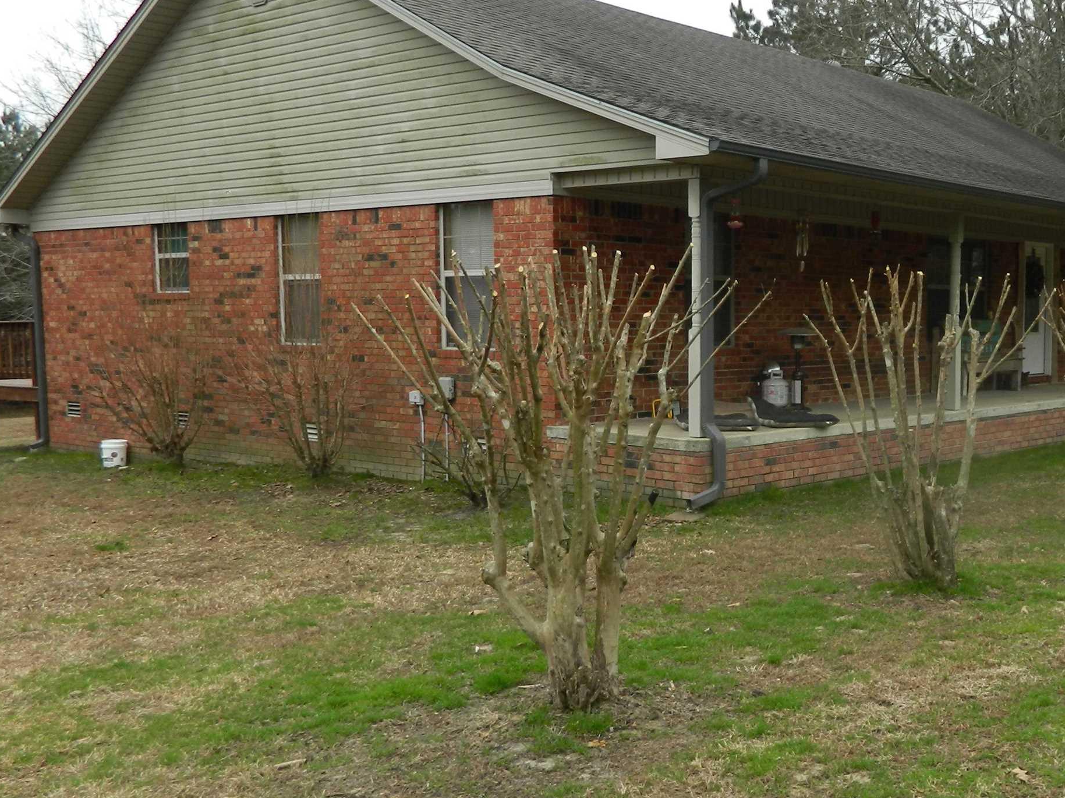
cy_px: 445
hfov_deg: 43.3
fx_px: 1292
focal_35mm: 42
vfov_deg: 34.3
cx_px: 805
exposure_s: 1/200
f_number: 3.1
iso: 80
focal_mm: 4.5
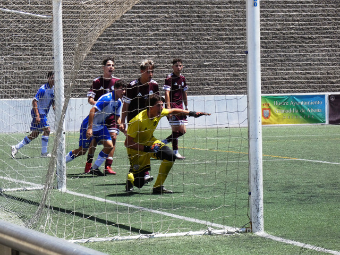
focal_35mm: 183
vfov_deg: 8.1
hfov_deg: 10.8
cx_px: 170
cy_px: 128
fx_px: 1797
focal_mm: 32.7
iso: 250
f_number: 5.5
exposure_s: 1/1000
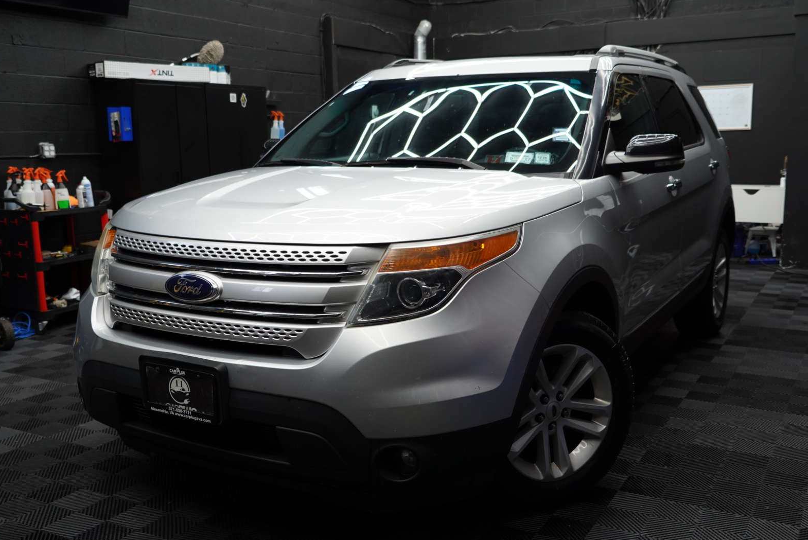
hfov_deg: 54.4
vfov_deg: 37.9
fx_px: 786
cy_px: 273
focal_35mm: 35
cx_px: 409
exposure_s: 1/160
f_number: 4
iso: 1250
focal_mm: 34
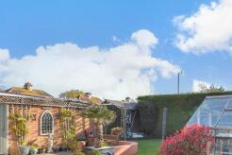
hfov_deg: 59.6
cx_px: 179
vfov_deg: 43.3
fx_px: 187
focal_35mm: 29
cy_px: 120
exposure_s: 1/125
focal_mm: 10
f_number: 8
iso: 160
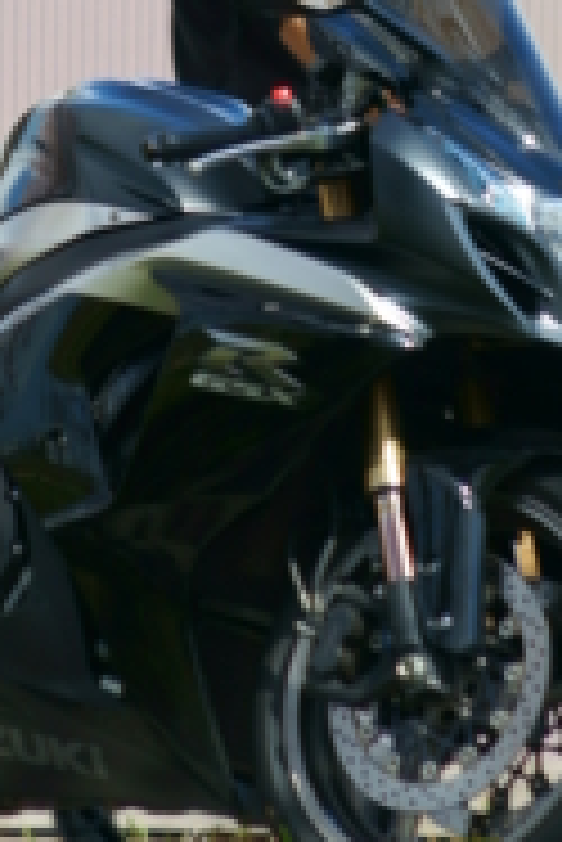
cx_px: 207
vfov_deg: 2.1
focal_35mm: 997
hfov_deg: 1.4
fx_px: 23302
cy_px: -729
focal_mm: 233
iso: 125
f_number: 6.3
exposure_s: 1/250
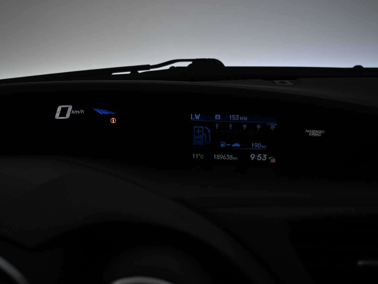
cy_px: 136
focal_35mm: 42
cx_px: 163
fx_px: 457
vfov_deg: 34.5
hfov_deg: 44.8
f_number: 4.2
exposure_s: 1/40
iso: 320
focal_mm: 24.5
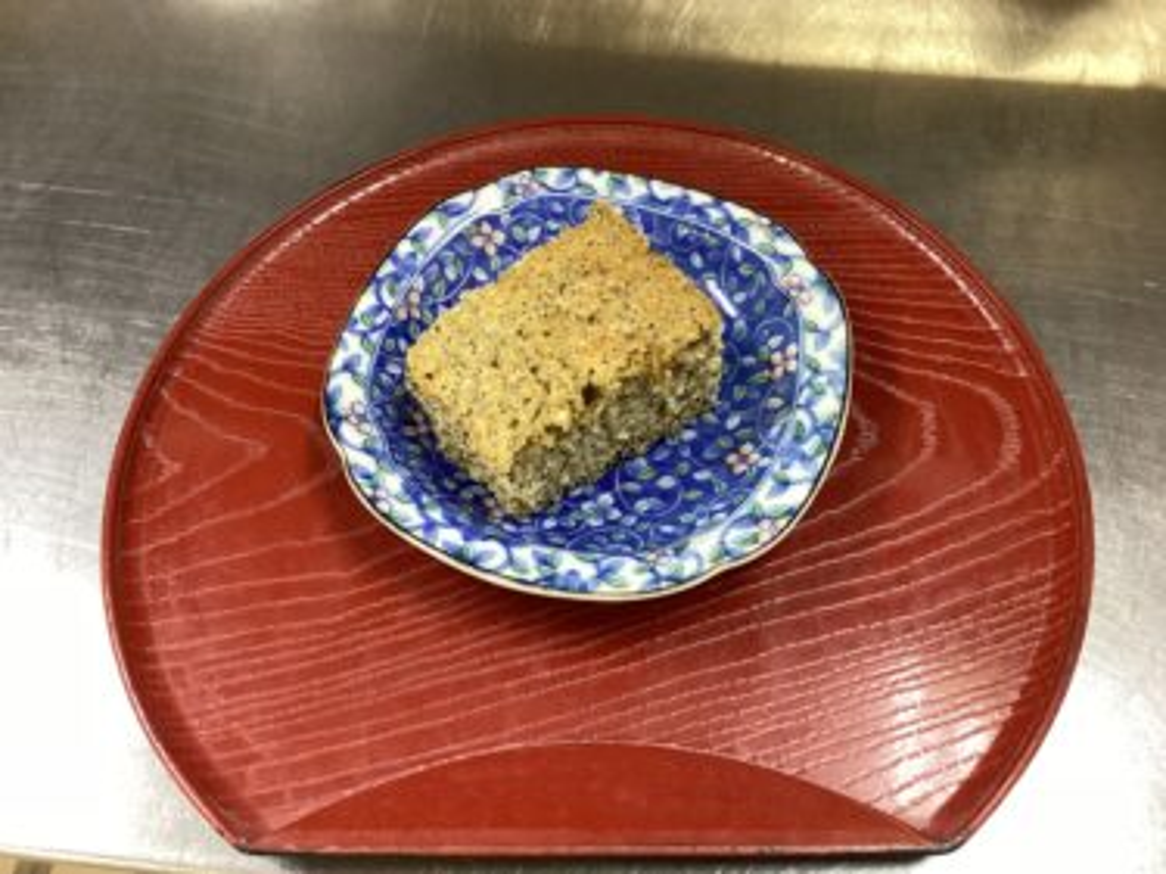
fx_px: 1044
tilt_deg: -58.8
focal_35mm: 31
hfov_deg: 58.4
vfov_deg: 45.4
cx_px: 583
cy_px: 437
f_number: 2.4
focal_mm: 3.3
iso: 200
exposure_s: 1/50
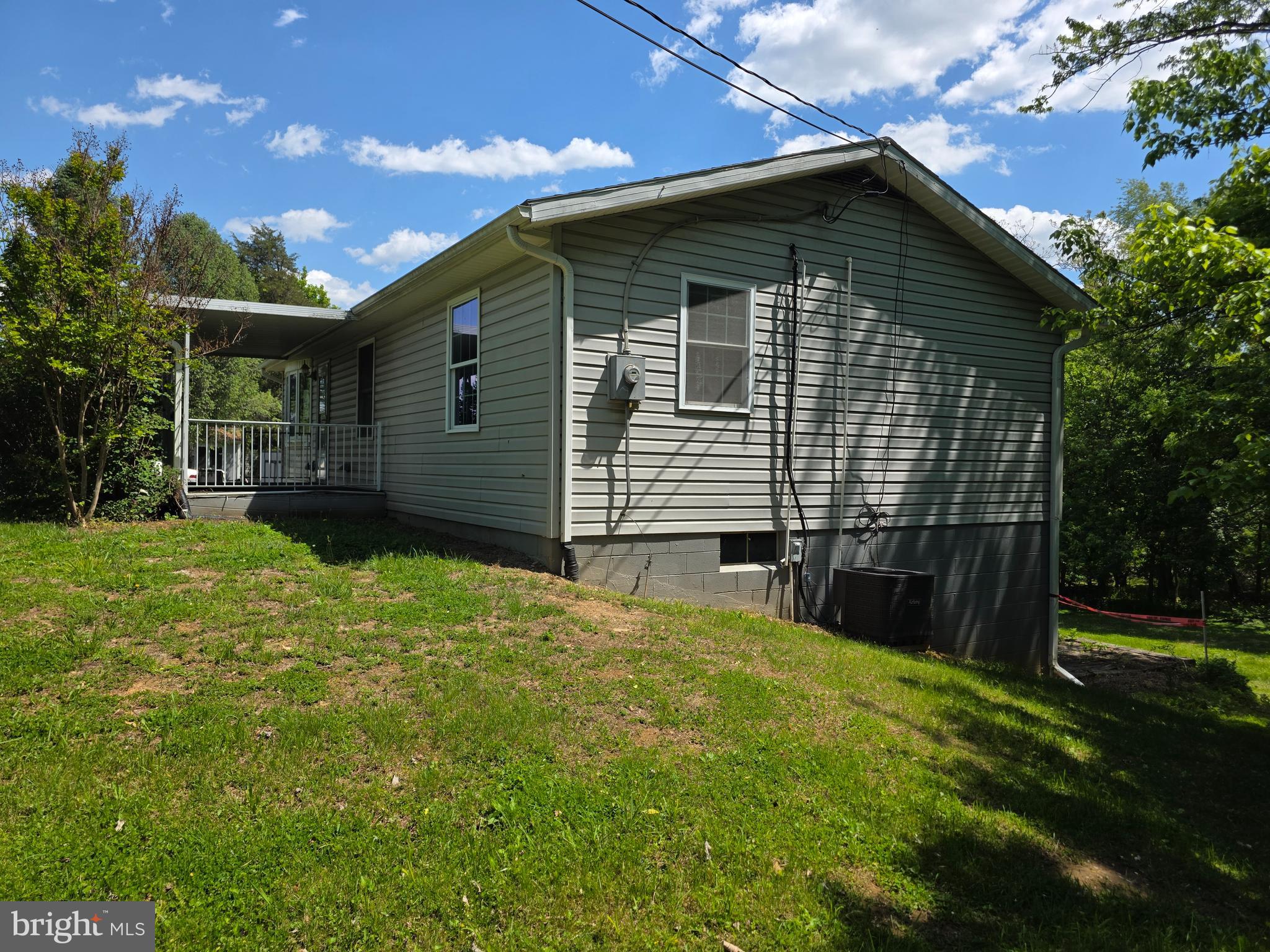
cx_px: 635
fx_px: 844
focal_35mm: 23
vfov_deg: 58.9
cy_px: 476
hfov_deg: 73.9
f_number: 1.7
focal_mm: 6.3
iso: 80
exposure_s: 1/5778
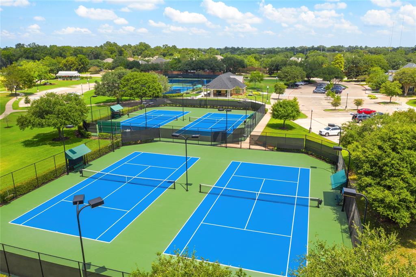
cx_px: 208
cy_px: 138
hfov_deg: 65.5
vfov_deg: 46.3
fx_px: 323
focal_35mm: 28
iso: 100
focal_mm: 10.26
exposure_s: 1/240
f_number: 5
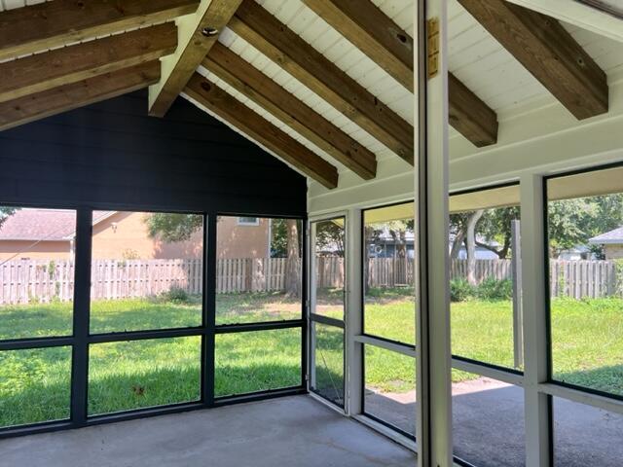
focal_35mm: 26
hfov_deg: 67.3
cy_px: 234
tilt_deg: +1.8
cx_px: 312
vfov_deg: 53.1
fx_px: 468
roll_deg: -0.3
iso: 40
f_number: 1.5
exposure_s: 1/262
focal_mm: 5.7
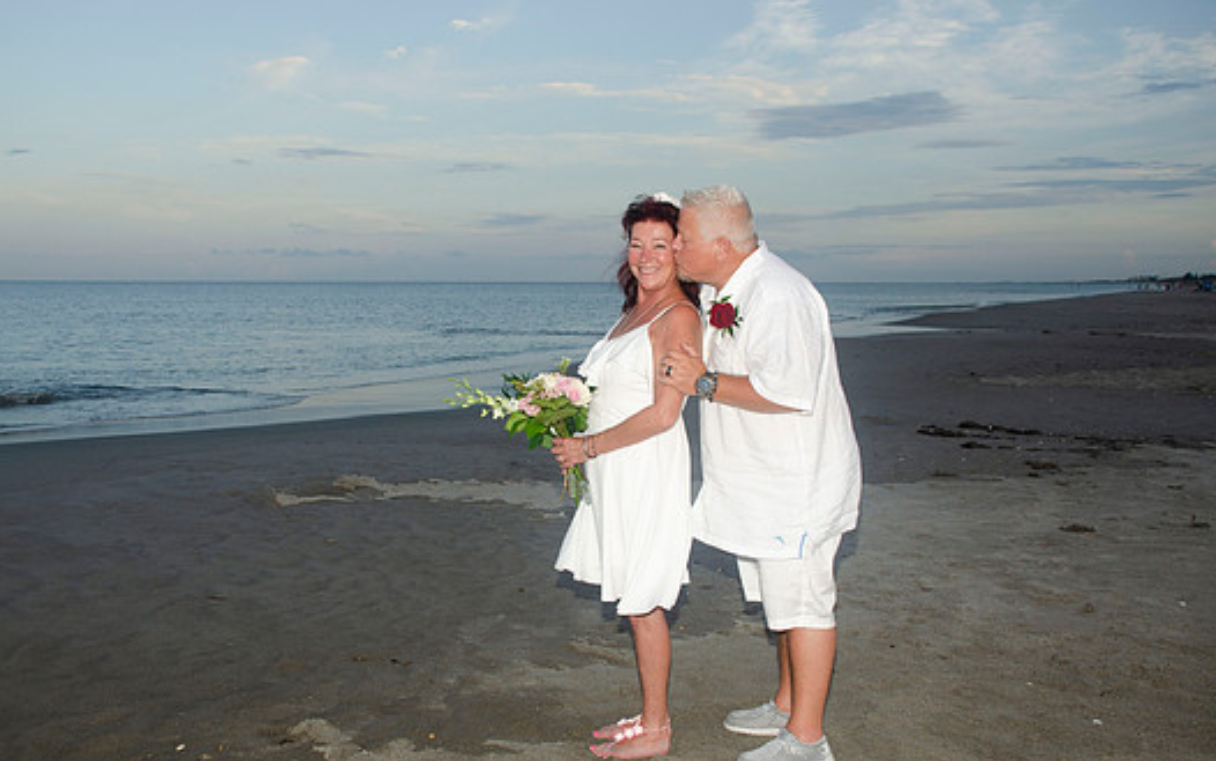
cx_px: 606
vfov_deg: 34.4
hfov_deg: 52.7
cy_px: 407
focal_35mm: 37
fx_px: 1226
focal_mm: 22
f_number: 5
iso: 200
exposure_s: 1/250
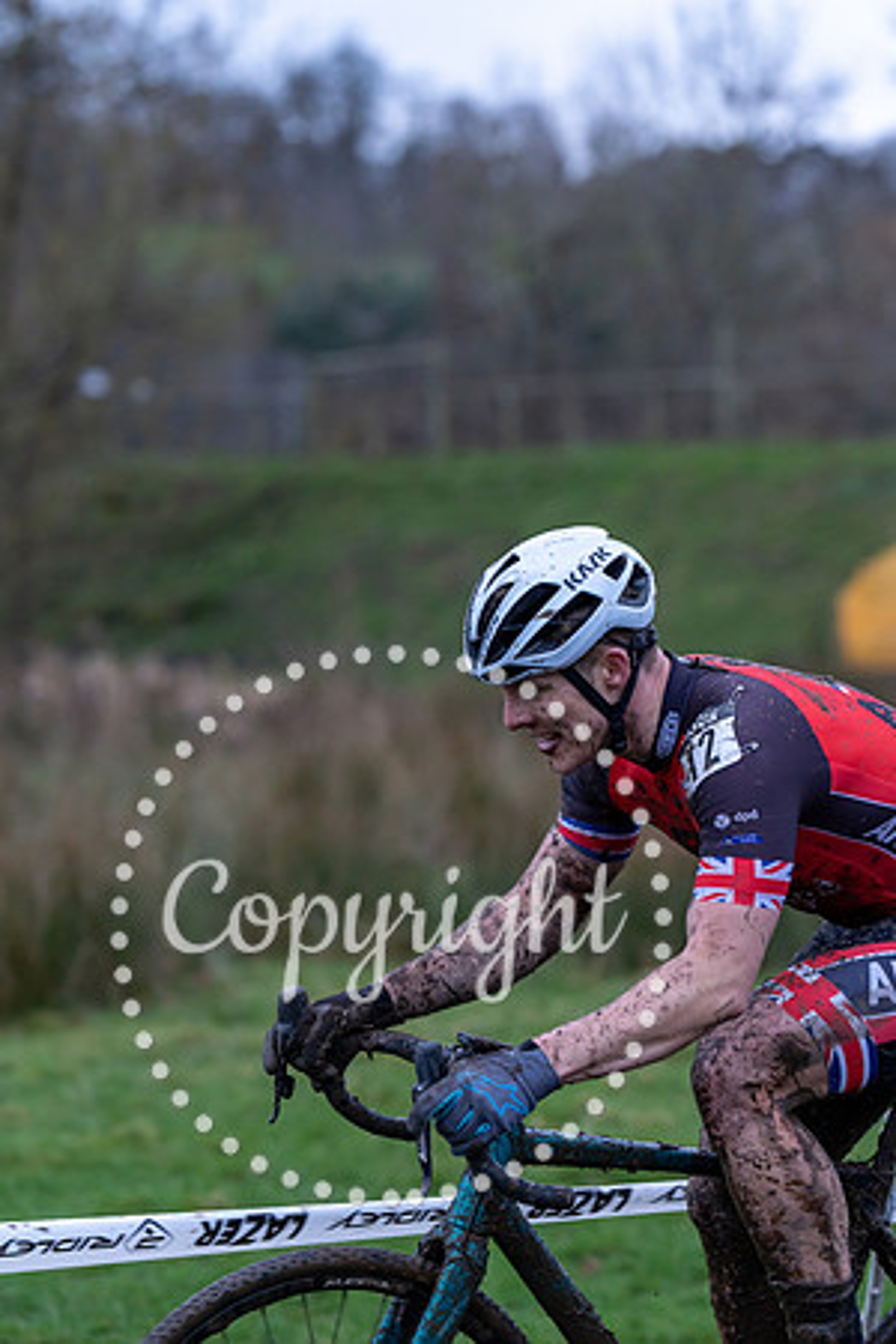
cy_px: 672
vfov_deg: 15.0
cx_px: 448
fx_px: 5114
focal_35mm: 137
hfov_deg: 10.0
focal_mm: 137
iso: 5000
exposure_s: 1/500
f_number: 4
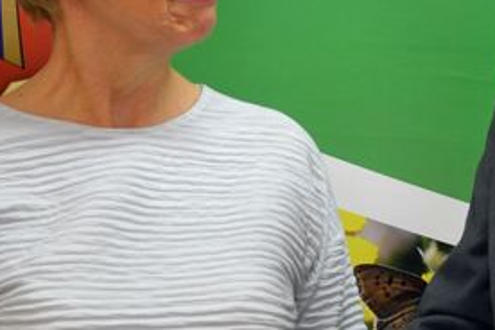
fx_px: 2145
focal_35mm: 156
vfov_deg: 8.8
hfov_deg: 13.1
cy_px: 120
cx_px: 450
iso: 400
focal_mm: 28
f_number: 4
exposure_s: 1/20
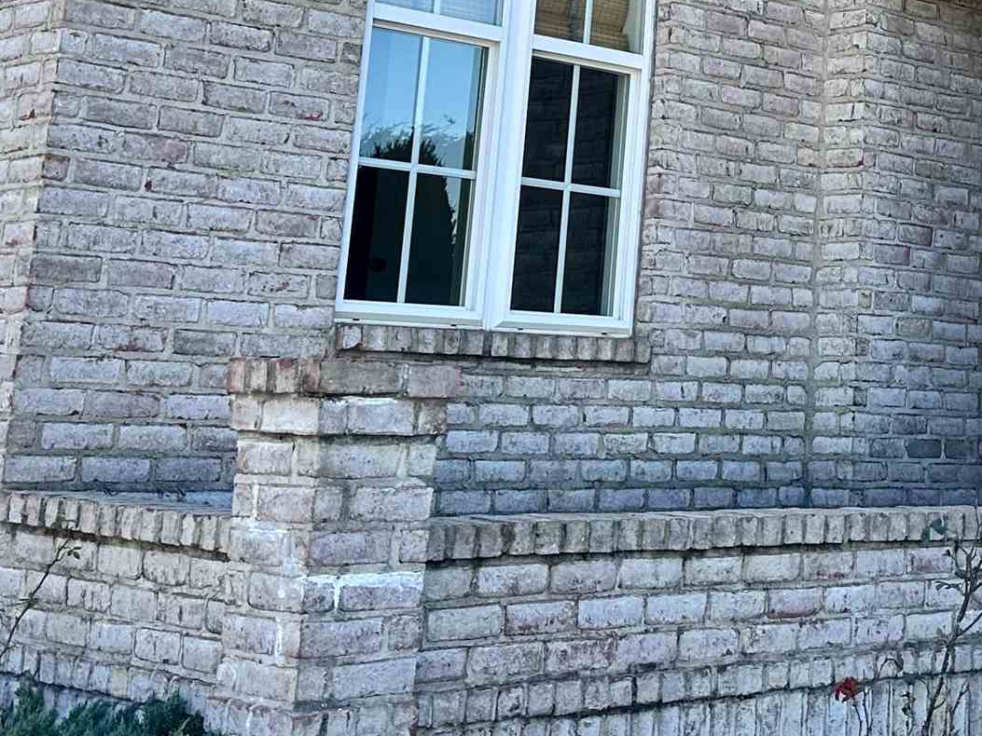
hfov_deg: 27.0
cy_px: -54
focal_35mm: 70
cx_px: 843
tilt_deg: +13.2
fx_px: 1986
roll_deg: -2.4
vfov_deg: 20.2
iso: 80
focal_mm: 6.86
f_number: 1.78
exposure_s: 1/1107
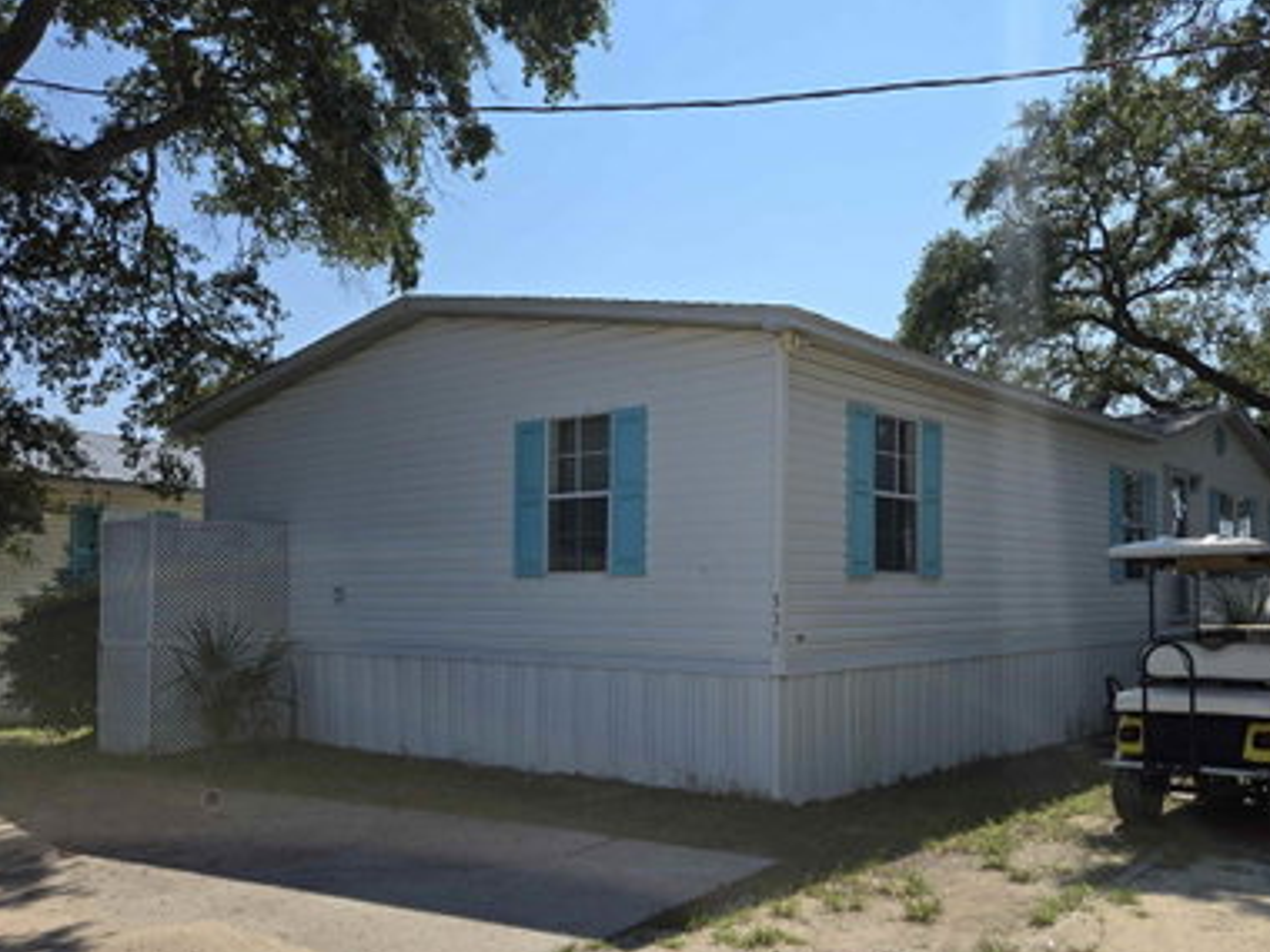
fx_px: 1137
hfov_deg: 58.1
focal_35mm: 31
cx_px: 735
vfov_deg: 45.3
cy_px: 548
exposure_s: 1/2497
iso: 25
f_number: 1.8
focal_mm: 5.4
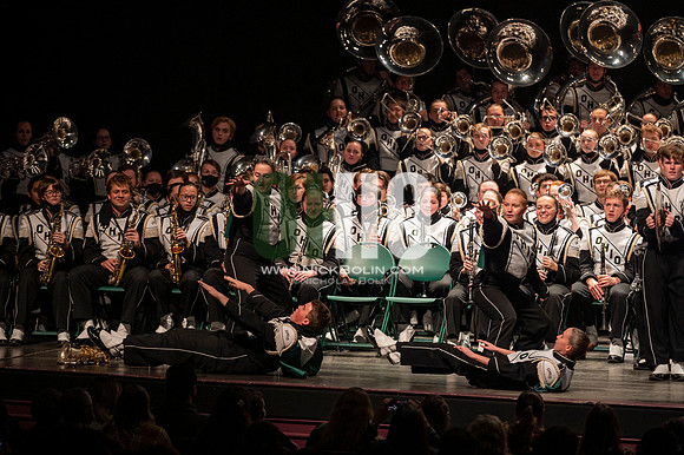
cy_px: 228
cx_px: 342
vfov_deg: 6.9
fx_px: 3798
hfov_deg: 10.3
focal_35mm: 200
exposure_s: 1/500
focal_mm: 200
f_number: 3.5
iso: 1250
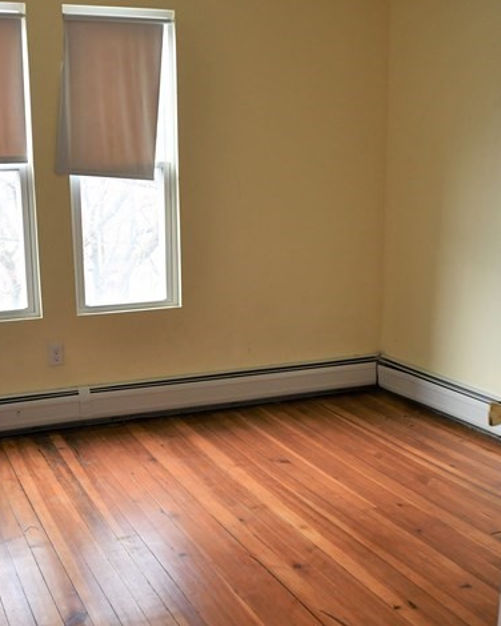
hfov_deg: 32.6
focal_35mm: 46
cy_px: 350
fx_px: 853
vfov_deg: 40.3
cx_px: 195
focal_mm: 20
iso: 800
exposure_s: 1/160
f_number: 3.5
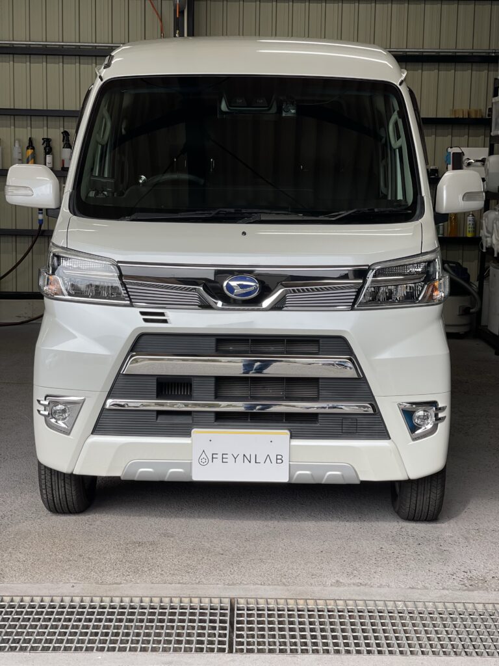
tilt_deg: -6.6
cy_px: 333
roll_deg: -1.0
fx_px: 1230
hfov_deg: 22.9
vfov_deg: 30.3
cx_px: 250
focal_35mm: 64
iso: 20
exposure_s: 1/129
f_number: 2.2
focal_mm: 7.5
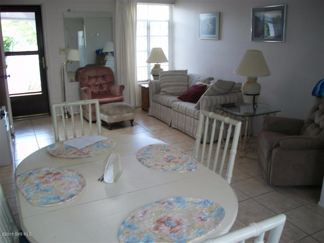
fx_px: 300
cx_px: 162
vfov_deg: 44.2
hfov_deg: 56.8
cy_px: 122
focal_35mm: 32
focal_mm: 5.7
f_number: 2.9
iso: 80
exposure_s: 1/30
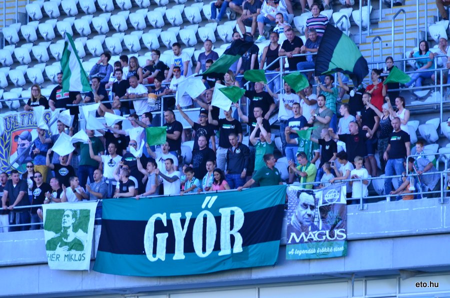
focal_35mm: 405
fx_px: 5052
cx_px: 225
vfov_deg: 3.4
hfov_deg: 5.1
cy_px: 149
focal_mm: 270
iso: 800
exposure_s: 1/320
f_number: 6.3
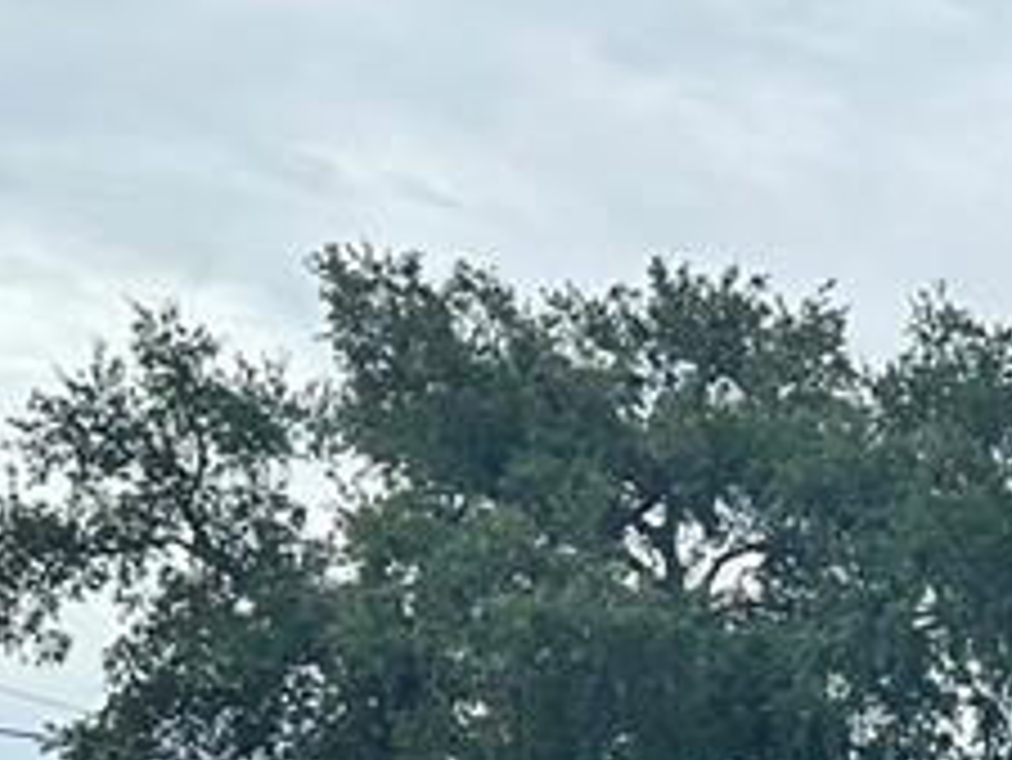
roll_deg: -1.7
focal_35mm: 109
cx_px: 1903
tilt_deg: +0.0
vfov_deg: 12.5
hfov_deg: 15.2
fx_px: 3188
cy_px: 1322
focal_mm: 6.86
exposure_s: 1/4545
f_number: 1.78
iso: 80
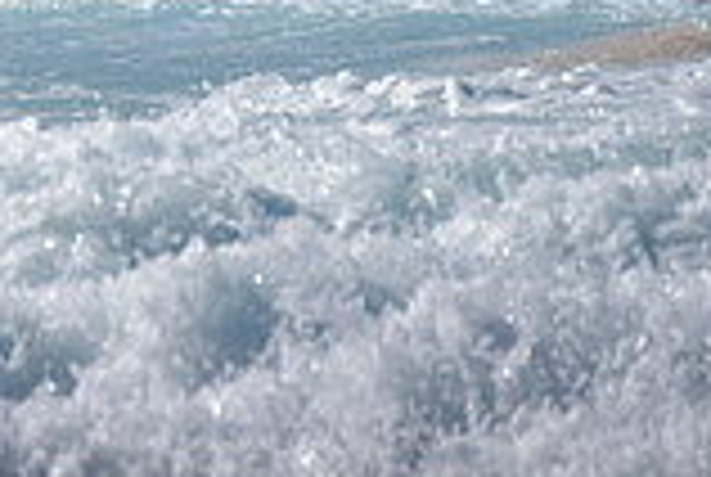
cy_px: -489
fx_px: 44481
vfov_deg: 0.6
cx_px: -687
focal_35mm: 2248
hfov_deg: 0.9
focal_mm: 500
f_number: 5.6
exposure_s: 1/2000
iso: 110
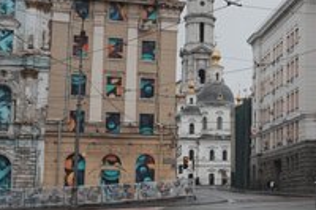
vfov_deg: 21.8
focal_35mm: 62
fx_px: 544
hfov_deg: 30.5
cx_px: 303
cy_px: 128
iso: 800
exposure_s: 1/1250
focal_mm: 31
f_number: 9
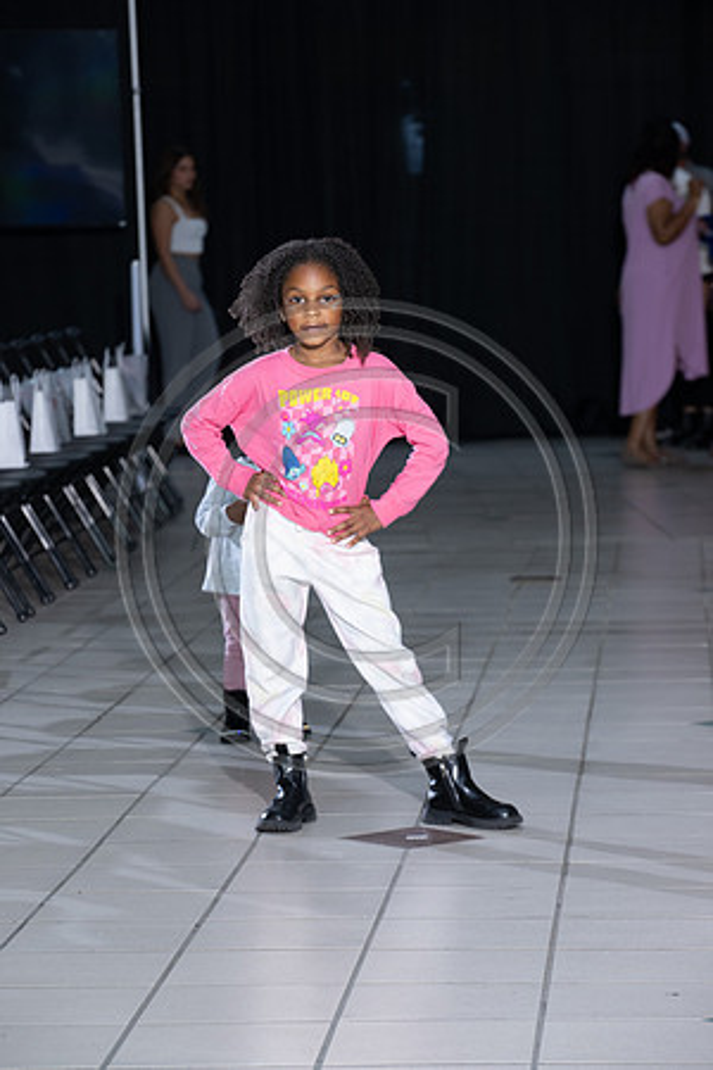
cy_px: 535
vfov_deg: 15.2
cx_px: 356
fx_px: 4010
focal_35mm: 135
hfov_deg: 10.2
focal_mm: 135
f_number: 6.3
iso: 1000
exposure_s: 1/160
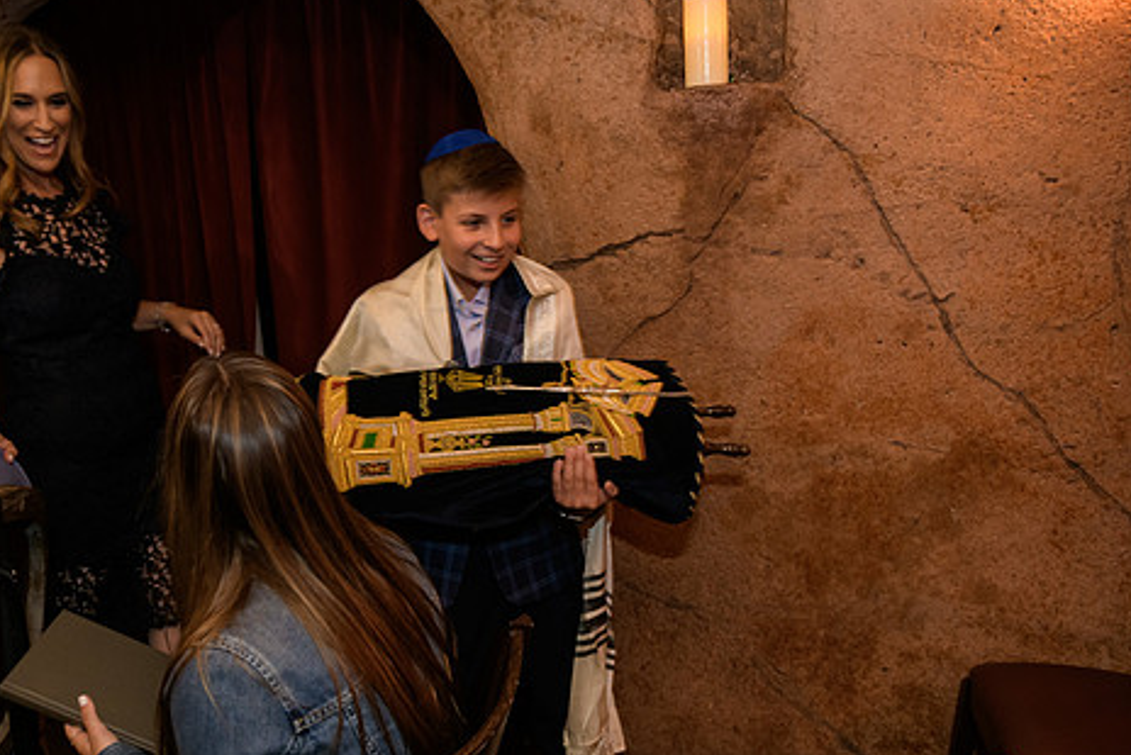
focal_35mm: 30
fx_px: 943
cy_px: 418
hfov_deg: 61.5
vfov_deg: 43.6
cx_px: 463
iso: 1600
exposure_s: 1/125
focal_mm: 24
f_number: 3.2
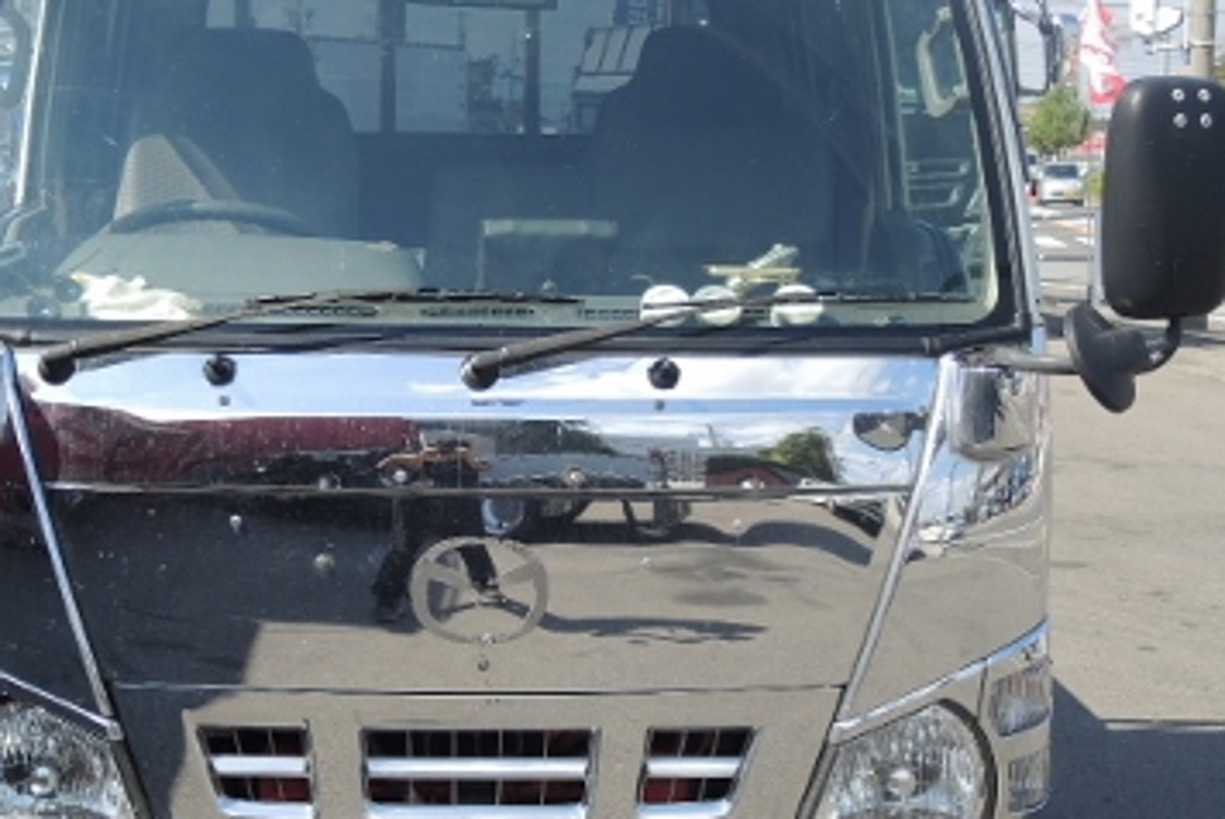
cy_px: 489
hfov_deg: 28.4
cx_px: 502
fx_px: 2418
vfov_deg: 19.2
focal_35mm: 71
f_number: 2.2
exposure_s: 1/1000
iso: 80
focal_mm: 8.2
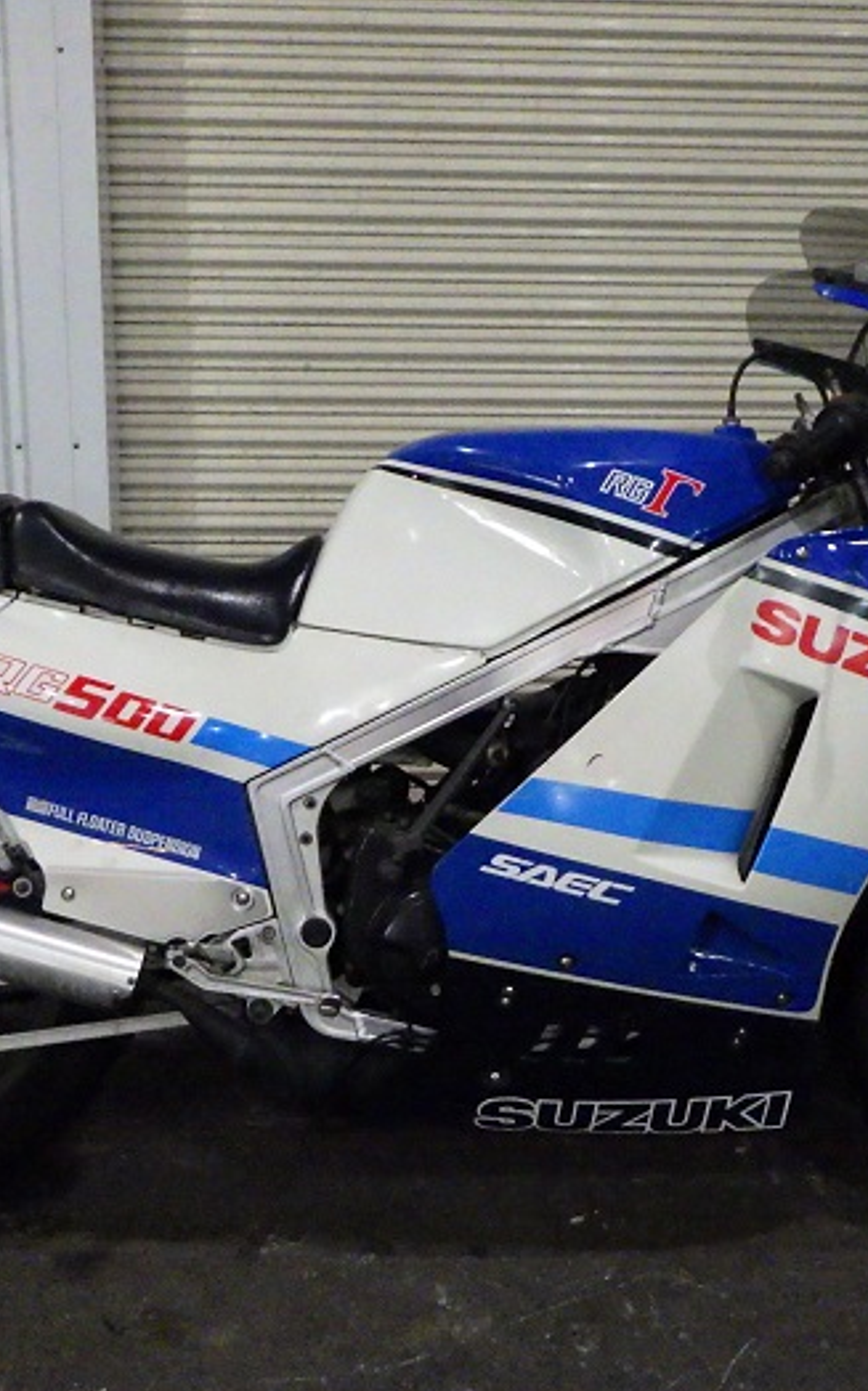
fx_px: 1516
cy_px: 699
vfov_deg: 49.3
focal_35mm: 40
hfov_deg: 32.0
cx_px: 438
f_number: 3.5
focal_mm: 5
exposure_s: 1/40
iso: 1600
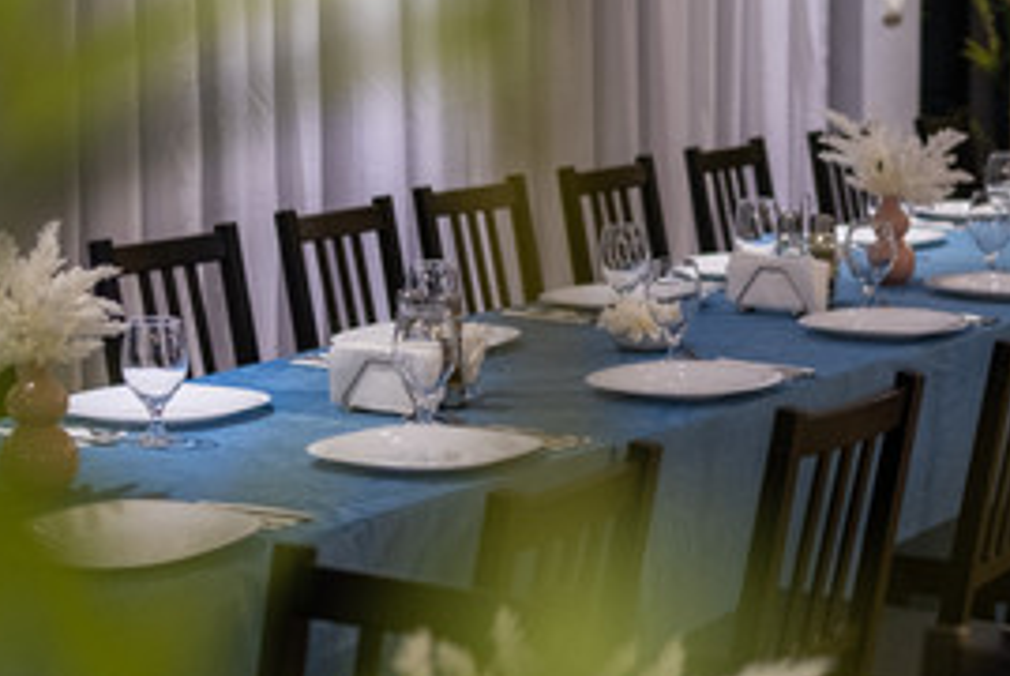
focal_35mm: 107
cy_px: 242
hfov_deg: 18.8
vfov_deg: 12.8
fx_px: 3005
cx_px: 905
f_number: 1.4
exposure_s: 1/160
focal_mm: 30
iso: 640
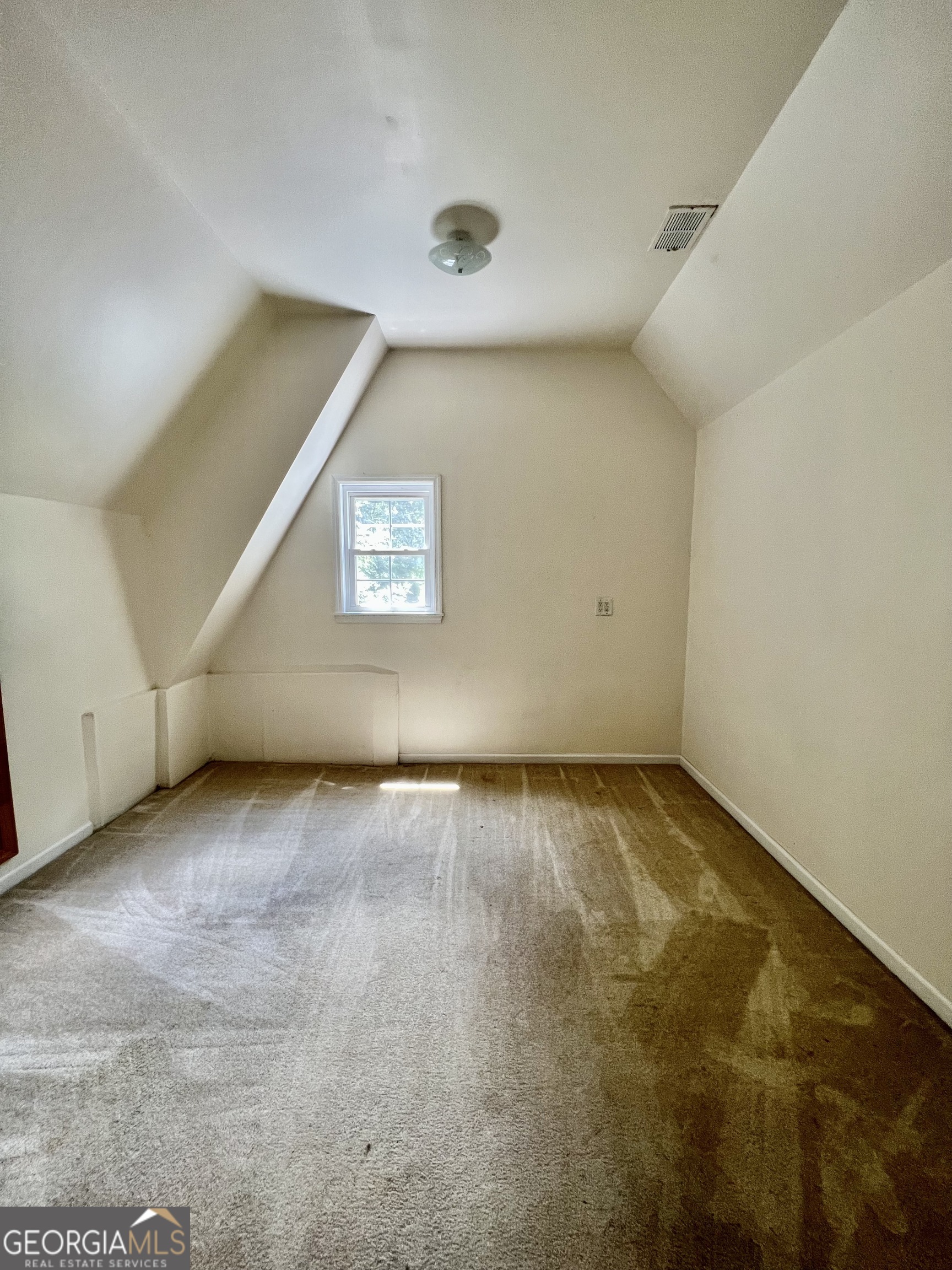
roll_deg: +0.4
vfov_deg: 106.2
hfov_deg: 89.9
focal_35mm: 13
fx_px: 477
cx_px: 476
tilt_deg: -6.1
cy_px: 635
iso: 125
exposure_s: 1/60
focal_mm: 1.57
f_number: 1.8
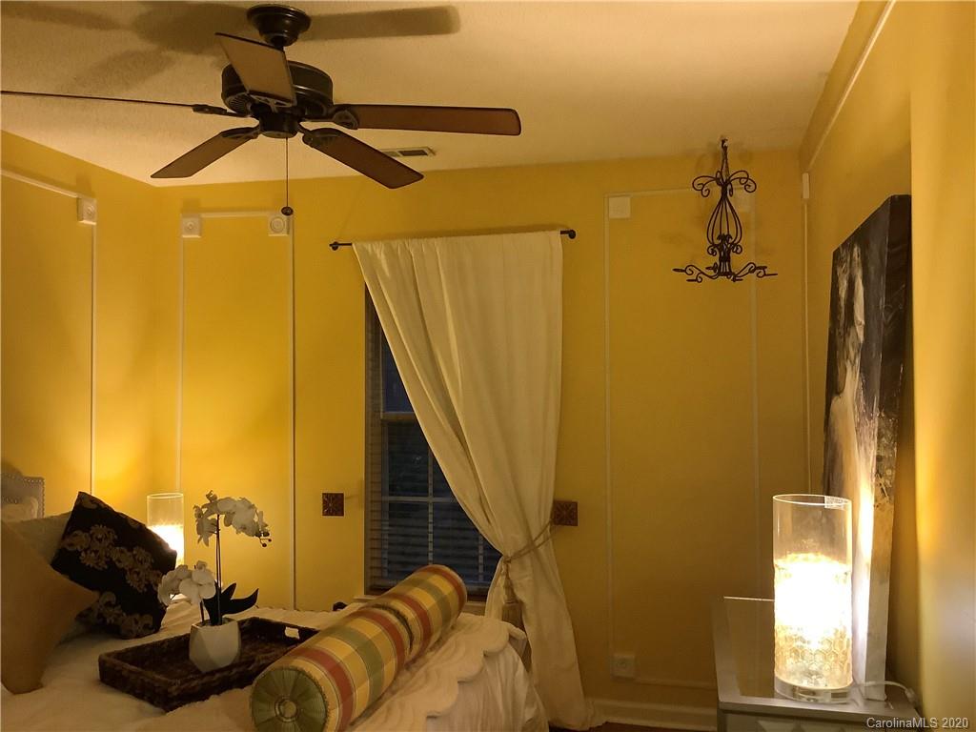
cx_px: 488
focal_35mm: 31
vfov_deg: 45.4
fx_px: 874
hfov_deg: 58.4
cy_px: 366
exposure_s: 1/30
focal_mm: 3.3
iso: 500
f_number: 2.4
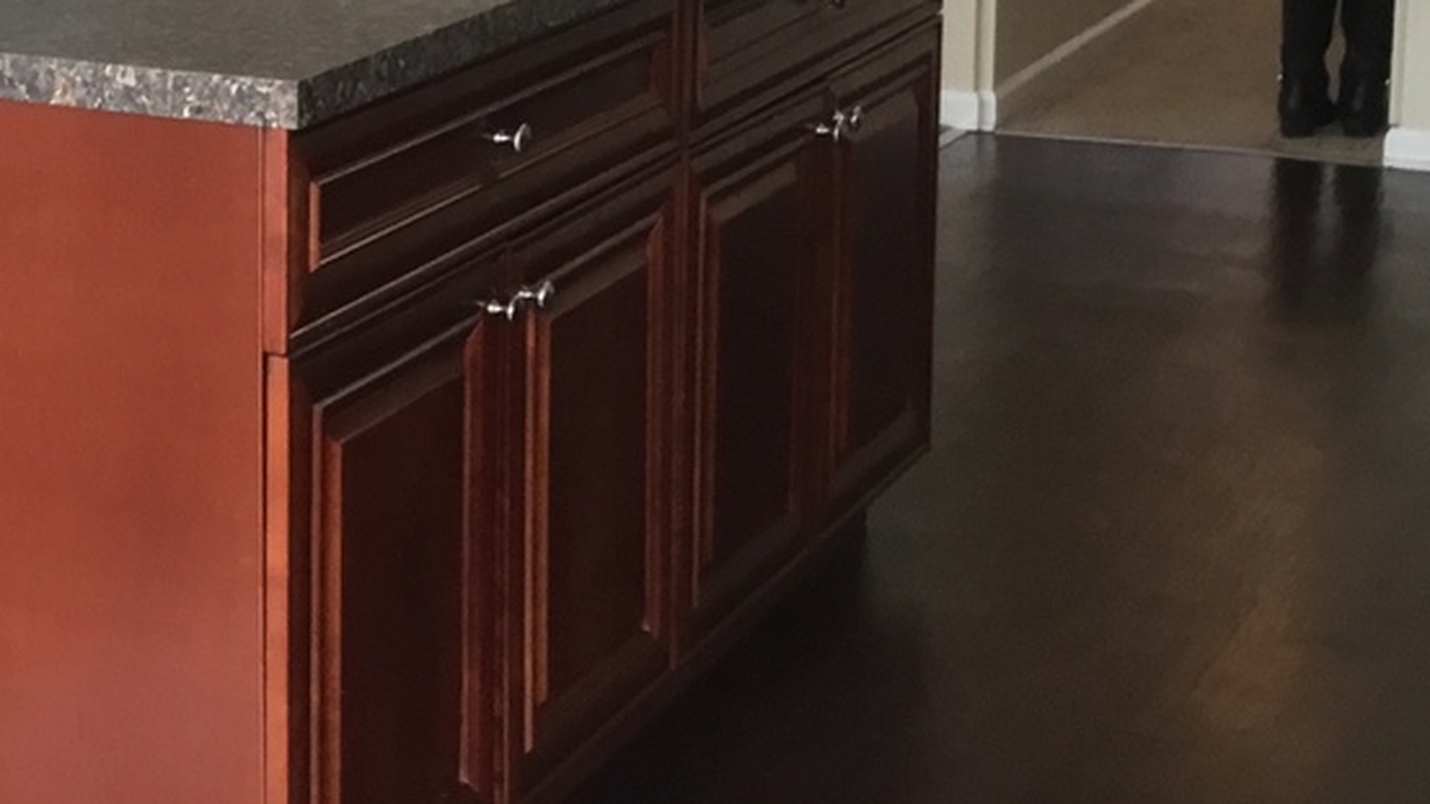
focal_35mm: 88
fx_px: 3337
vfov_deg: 13.5
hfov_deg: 22.9
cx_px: -116
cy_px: -80
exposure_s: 1/33
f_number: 2.4
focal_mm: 3.3
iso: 80
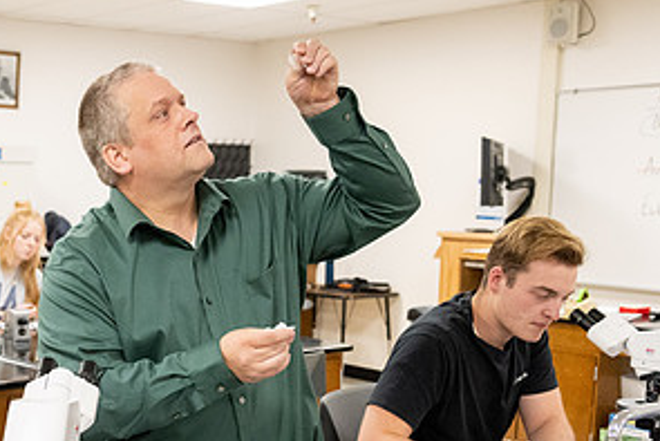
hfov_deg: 34.7
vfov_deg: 24.3
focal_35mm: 55
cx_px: 101
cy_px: 348
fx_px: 1009
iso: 2000
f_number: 4
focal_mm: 24
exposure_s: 1/200
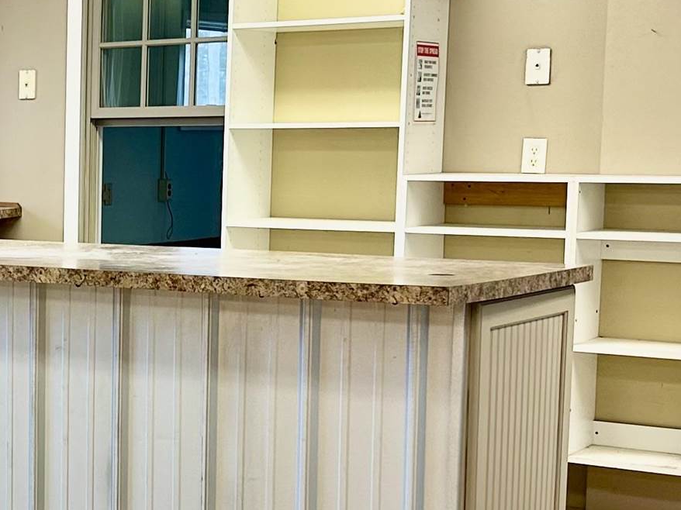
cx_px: -187
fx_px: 1652
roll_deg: +0.5
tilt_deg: -5.6
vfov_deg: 17.5
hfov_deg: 21.3
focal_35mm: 84
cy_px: 302
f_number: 1.78
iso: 100
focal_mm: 6.86
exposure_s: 1/120
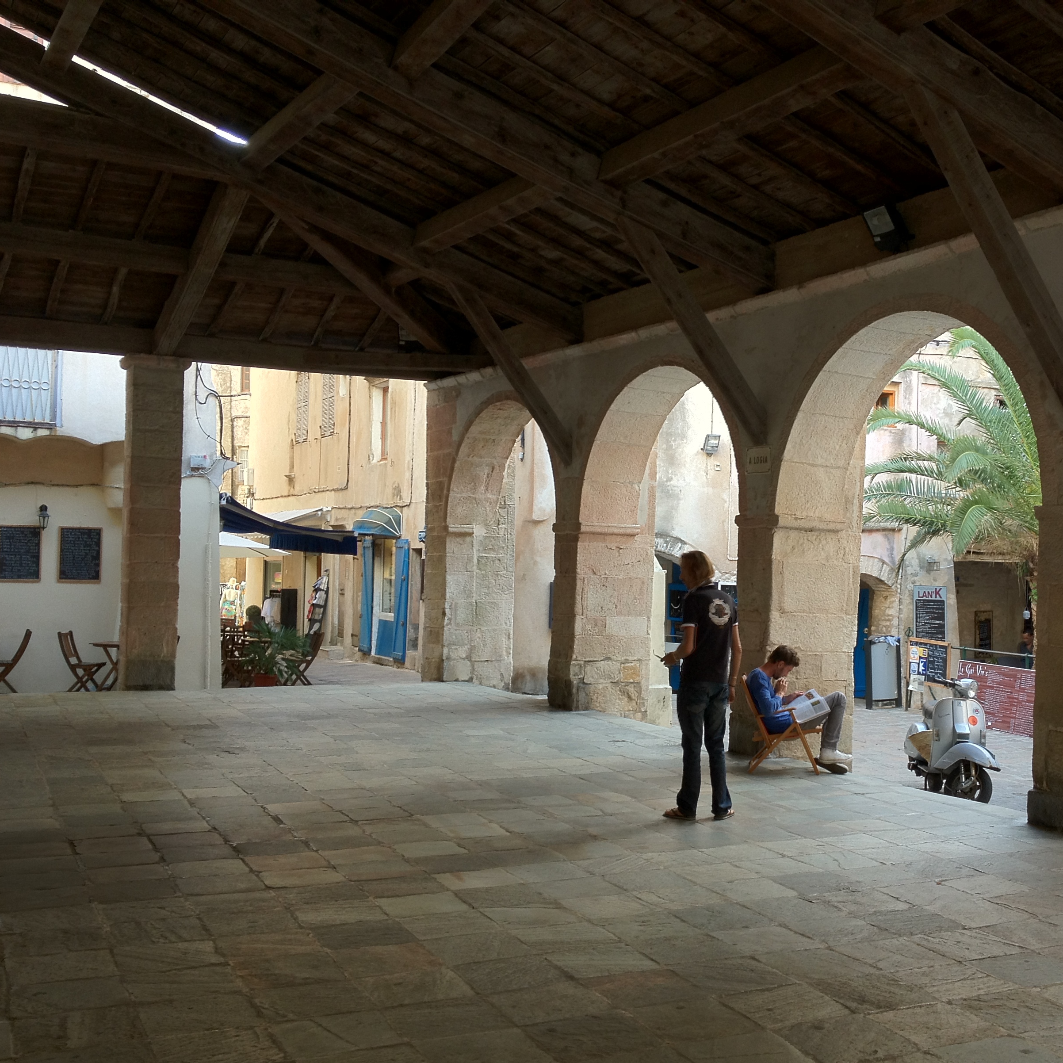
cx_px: 719
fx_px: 1459
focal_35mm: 42
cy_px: 541
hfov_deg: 39.5
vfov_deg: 40.0
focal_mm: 4.28
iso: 64
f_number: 2.4
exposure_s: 1/30
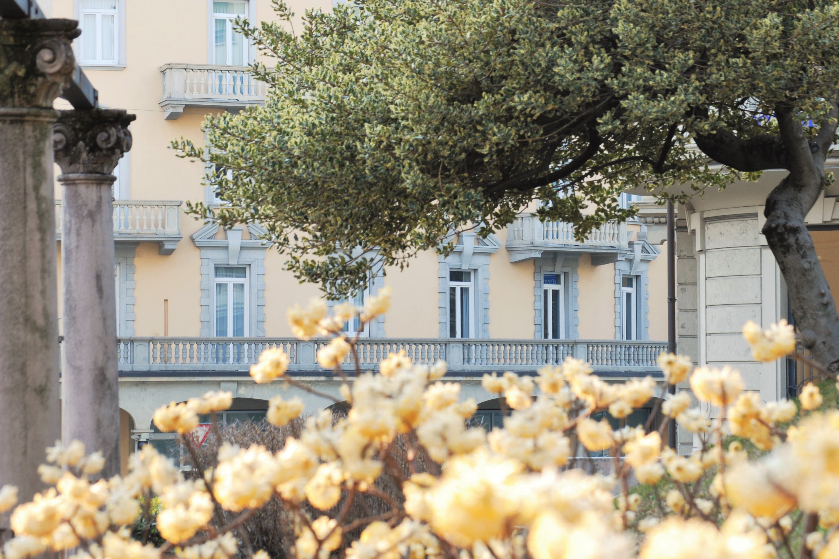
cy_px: 280
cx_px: 422
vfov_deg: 11.3
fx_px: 2820
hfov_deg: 16.9
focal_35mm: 121
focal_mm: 80
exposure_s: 1/25
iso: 200
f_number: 13
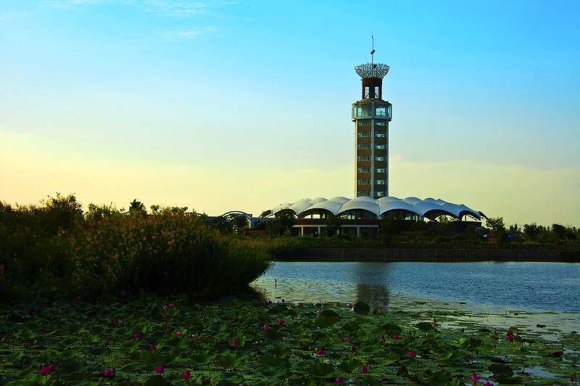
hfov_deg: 33.4
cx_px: 290
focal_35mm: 60
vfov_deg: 22.6
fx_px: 966
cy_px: 193
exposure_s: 1/200
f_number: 10
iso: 200
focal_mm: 40
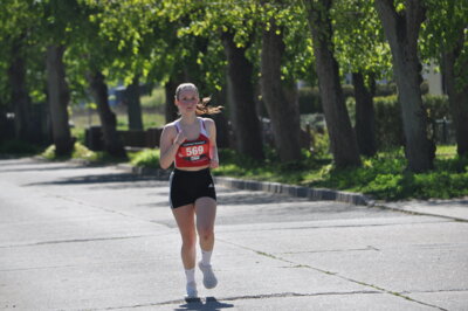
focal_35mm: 300
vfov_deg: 4.6
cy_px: 156
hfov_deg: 6.9
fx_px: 3897
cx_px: 234
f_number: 5.6
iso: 400
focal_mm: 200
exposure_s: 1/1600
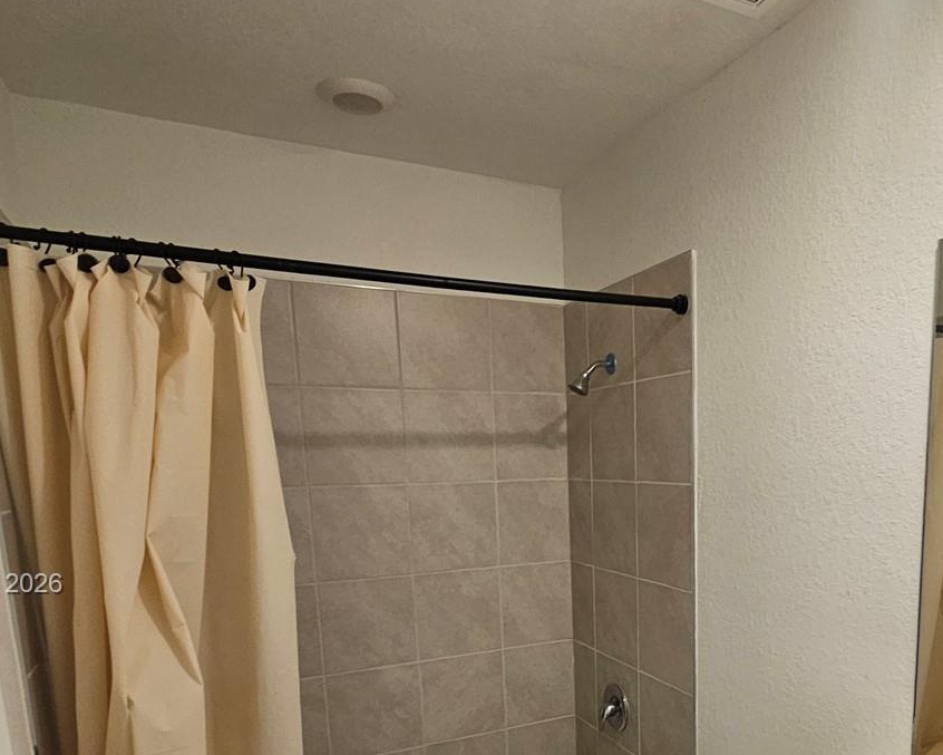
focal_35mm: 24
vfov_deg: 55.3
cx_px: 607
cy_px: 585
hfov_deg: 68.8
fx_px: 670
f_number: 2.2
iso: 160
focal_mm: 2.2
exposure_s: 1/60
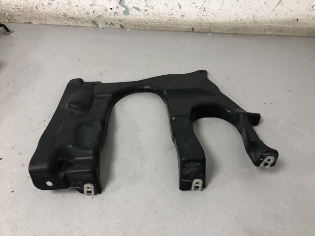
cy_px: 118
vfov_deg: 49.7
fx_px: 255
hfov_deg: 63.4
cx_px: 158
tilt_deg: -47.9
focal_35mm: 28
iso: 40
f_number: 1.8
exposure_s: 1/25
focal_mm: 4
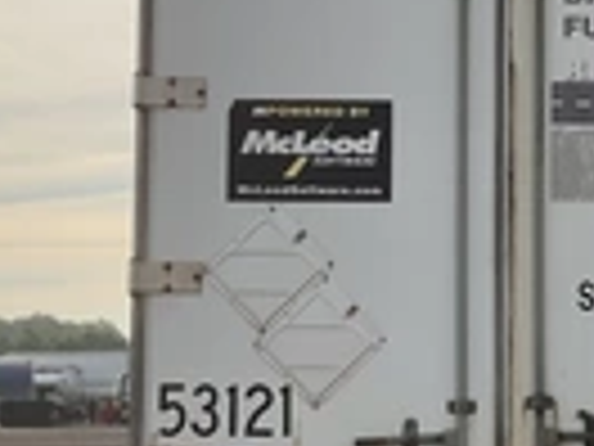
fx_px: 1510
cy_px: 248
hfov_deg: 21.8
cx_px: 518
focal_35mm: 88
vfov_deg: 16.8
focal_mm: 3
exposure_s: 1/1912
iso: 25
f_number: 1.8
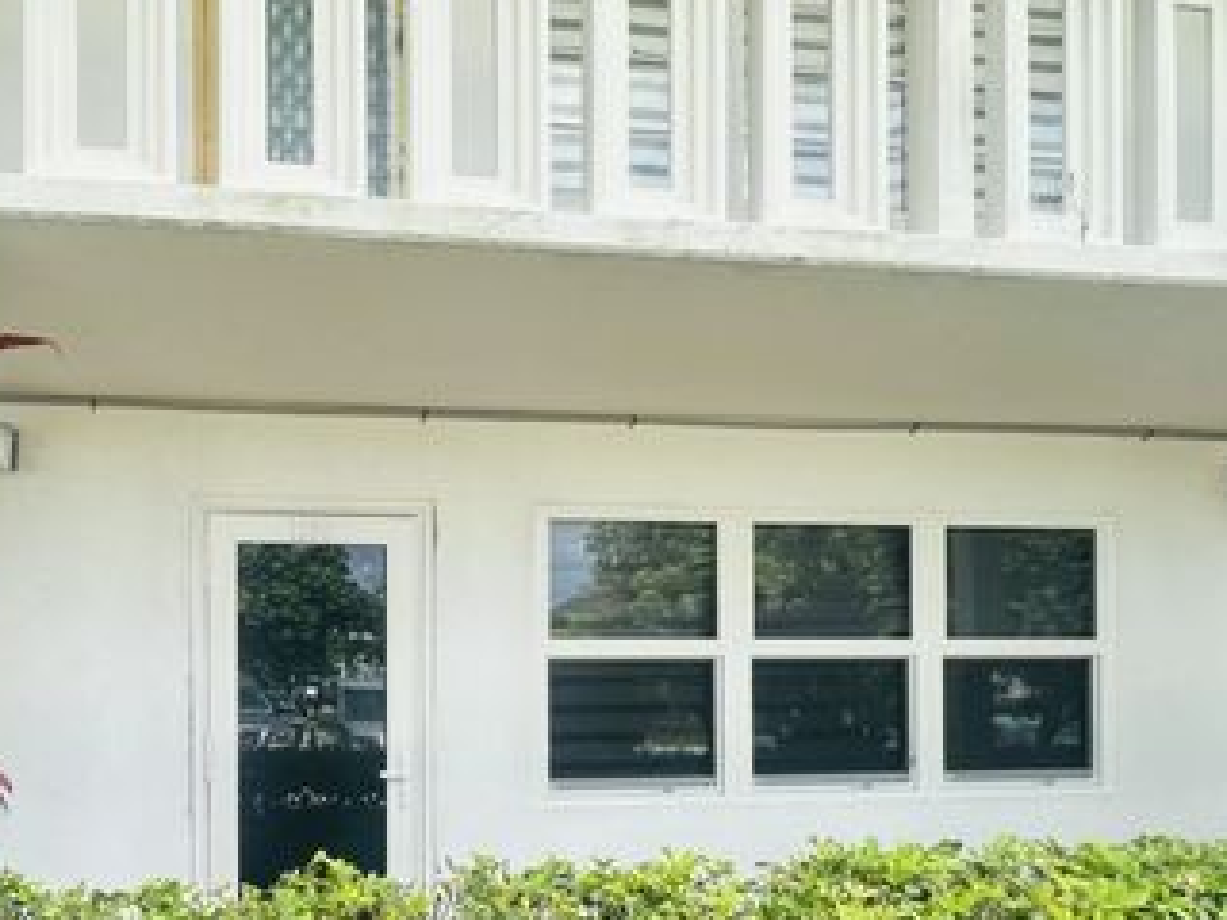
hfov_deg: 59.0
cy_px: 690
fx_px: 992
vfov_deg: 47.9
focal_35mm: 28
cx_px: 265
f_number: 2.2
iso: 40
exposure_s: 1/467
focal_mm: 2.22
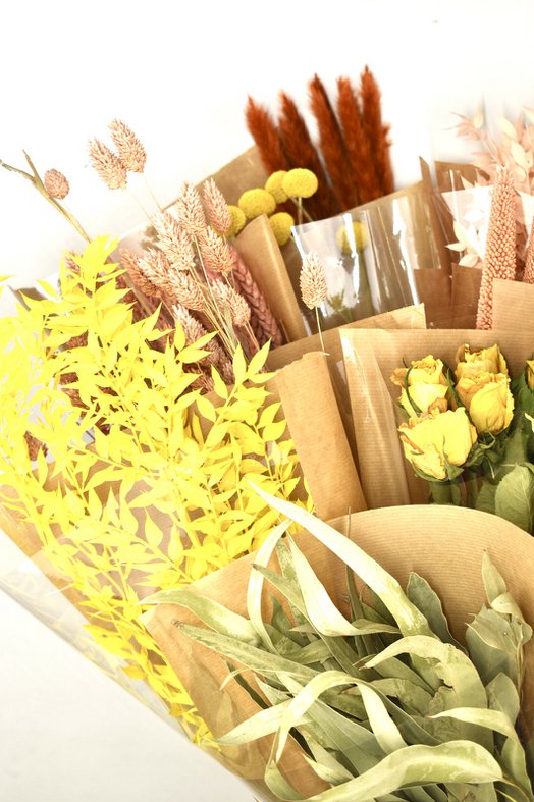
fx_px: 1358
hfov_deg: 22.2
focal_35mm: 61
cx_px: 263
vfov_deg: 32.9
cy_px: 400
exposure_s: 1/80
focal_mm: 40
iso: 100
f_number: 4.8
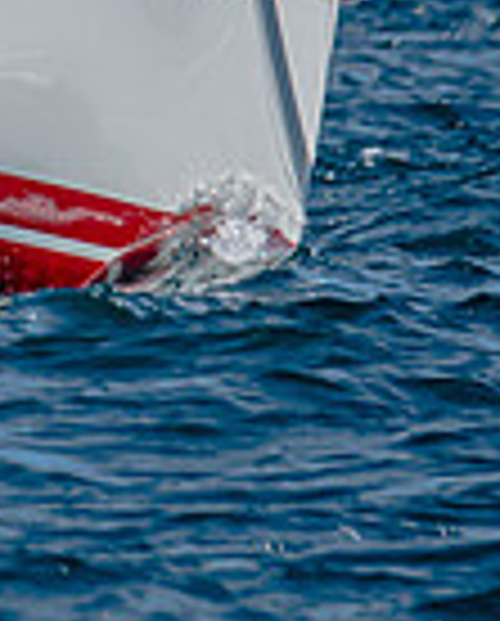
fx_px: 49797
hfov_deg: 0.6
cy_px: 42
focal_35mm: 2701
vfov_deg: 0.7
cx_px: -537
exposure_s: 1/2000
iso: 200
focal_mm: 390
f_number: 5.6
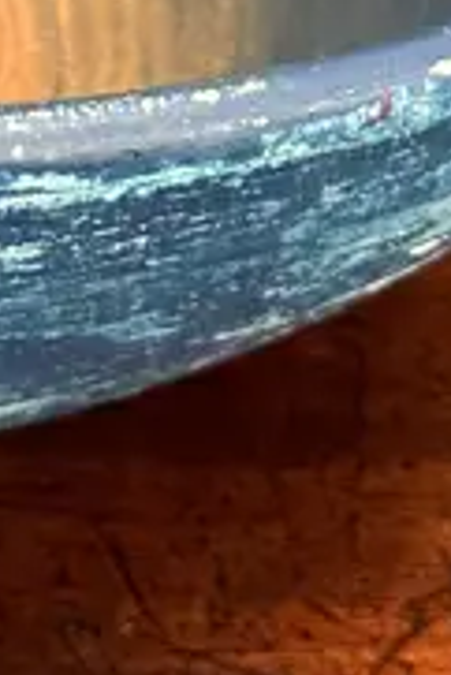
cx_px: -212
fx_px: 2644
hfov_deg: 9.5
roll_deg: +0.0
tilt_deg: -30.8
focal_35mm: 141
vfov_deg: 13.8
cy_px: -272
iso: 400
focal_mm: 6.86
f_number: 1.78
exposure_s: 1/50
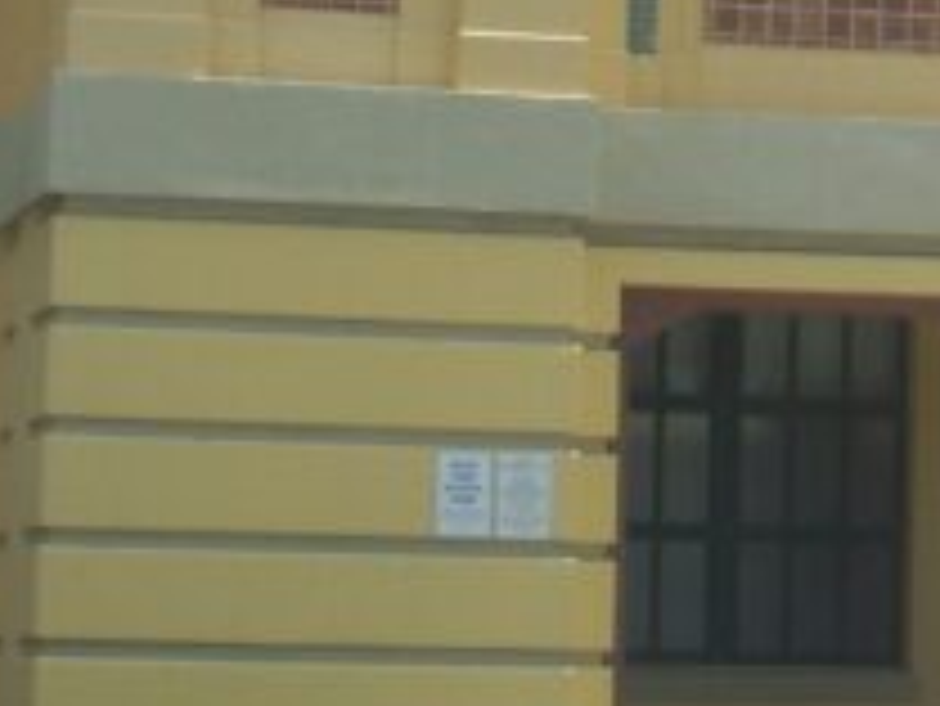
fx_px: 4918
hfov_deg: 10.6
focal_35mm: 181
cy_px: -490
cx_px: 1309
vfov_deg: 8.0
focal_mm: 7.8
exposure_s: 1/640
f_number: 4
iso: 64
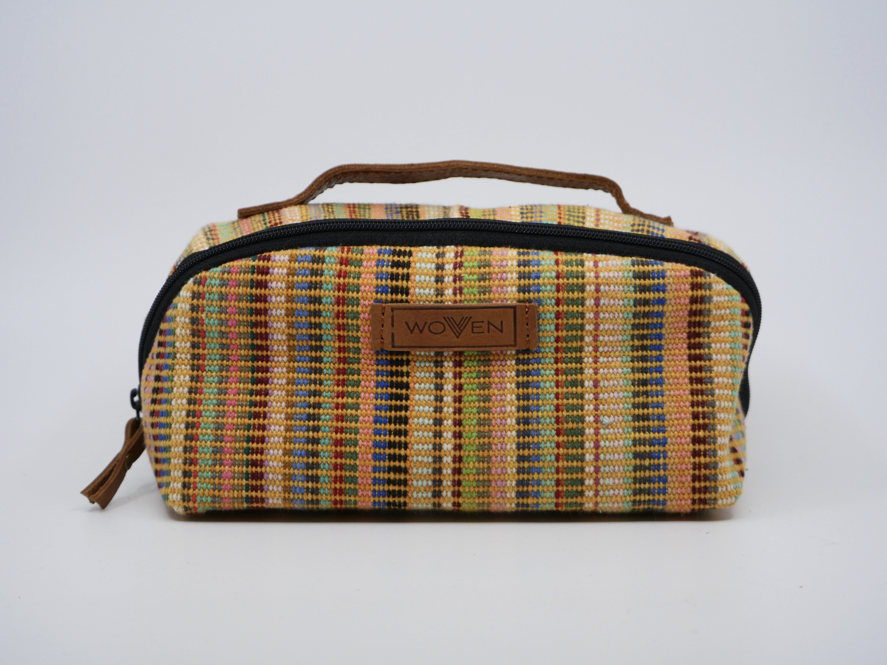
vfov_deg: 7.4
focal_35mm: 200
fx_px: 5125
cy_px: 332
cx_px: 444
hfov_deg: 9.9
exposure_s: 1/250
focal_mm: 100
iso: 200
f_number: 5.1
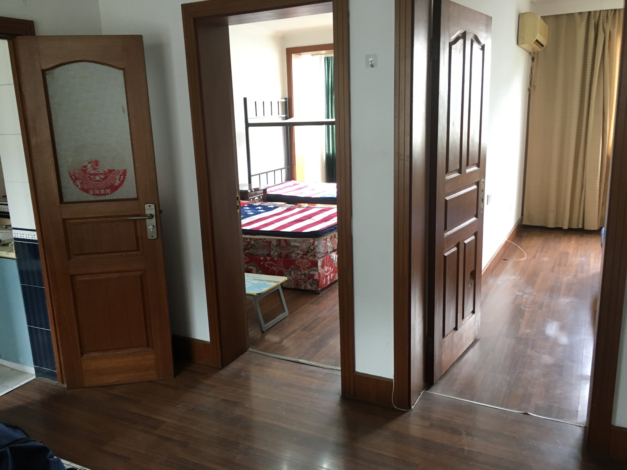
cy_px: 235
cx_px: 314
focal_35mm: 29
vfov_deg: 48.2
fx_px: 525
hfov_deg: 61.7
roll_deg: +3.0
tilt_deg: -12.2
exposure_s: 1/33
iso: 160
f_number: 2.2
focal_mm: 4.15
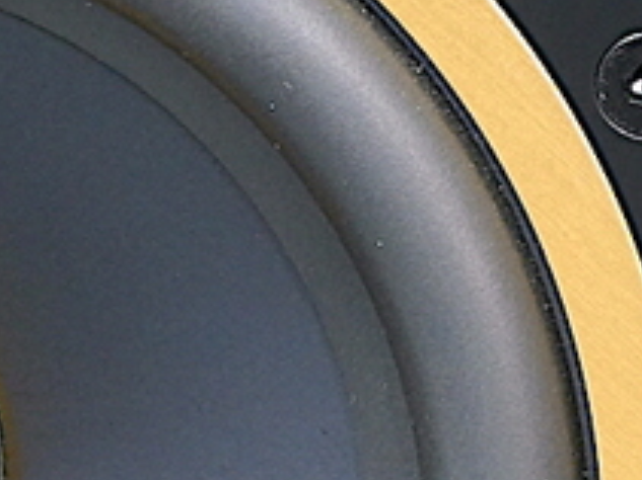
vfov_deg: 1.6
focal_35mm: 909
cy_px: 516
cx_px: -243
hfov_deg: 2.2
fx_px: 16849
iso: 100
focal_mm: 35.8
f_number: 5.6
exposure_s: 2.5
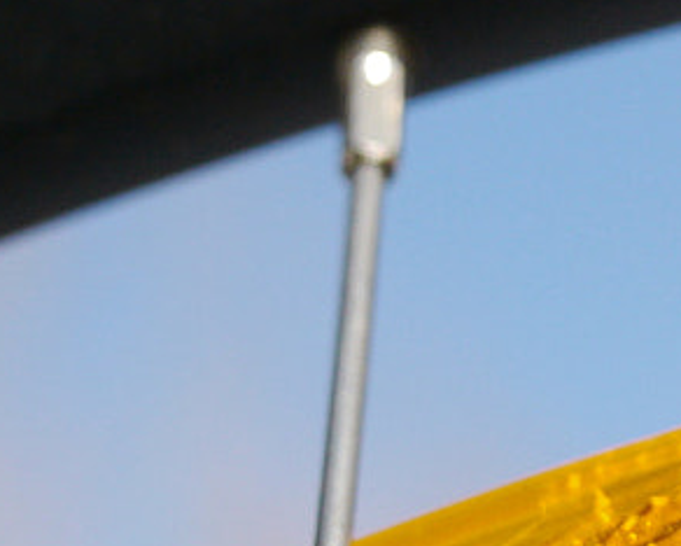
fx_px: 4316
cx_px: 1292
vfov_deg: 7.2
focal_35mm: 214
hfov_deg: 8.6
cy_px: -166
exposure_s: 1/1600
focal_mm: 20
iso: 160
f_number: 2.8
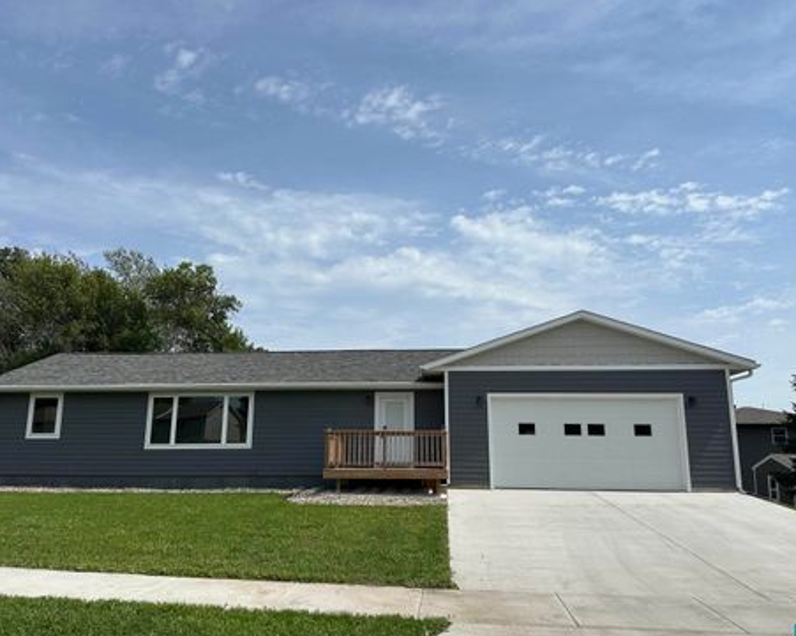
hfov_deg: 66.1
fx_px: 612
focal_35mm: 26
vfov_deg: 54.9
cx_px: 383
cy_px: 329
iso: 80
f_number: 1.78
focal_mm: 6.86
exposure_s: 1/8929
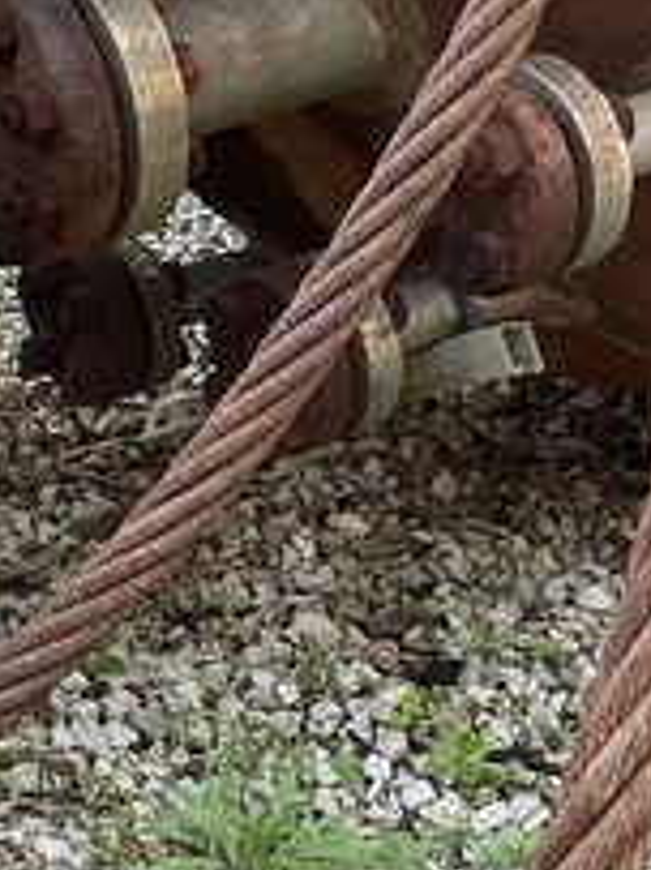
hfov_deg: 17.7
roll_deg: -0.2
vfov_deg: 23.7
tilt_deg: -19.1
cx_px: 56
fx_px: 2058
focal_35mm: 82
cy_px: 266
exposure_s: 1/60
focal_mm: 4.2
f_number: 1.6
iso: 400
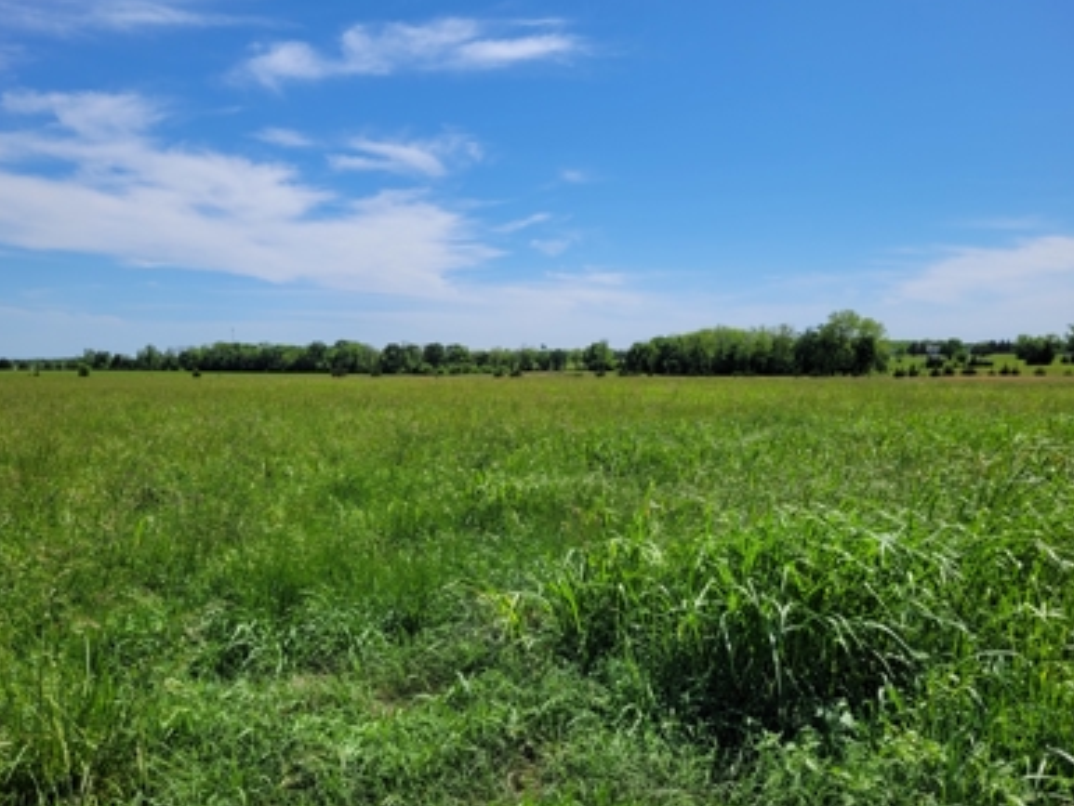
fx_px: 838
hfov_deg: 65.3
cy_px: 393
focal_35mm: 27
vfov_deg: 51.4
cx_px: 522
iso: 40
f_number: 1.8
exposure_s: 1/3667
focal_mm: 5.4
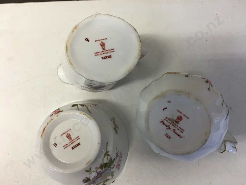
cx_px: 123
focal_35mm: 29
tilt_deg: -71.1
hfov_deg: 61.7
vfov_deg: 48.2
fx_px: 206
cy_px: 92
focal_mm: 4.15
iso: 40
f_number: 2.2
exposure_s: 1/33
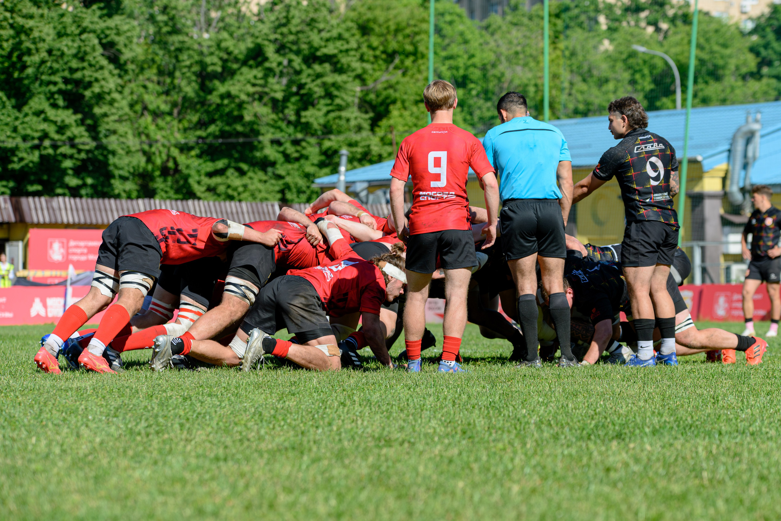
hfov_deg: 14.3
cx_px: 460
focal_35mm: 144
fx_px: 3116
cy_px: 307
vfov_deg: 9.6
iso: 400
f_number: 4
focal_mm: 122
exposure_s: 1/4000
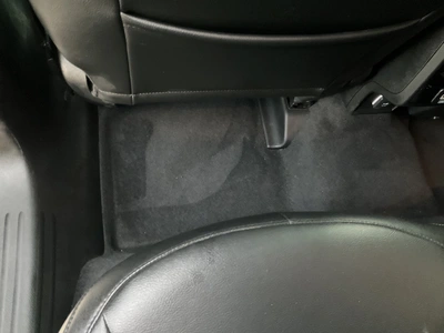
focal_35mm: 29
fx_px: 372
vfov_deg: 48.2
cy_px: 166
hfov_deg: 61.7
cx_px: 222
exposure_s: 1/20
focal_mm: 3
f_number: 1.8
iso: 640
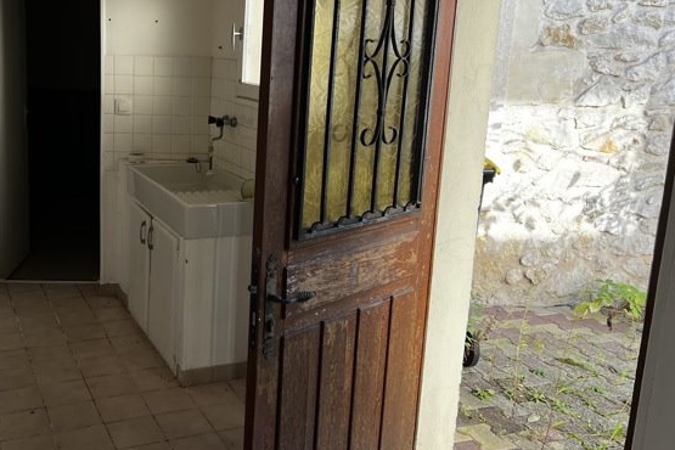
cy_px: 178
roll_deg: -3.0
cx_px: 218
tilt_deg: -10.1
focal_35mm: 39
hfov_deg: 48.6
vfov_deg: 34.1
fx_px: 731
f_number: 1.5
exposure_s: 1/147
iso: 40
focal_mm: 5.7
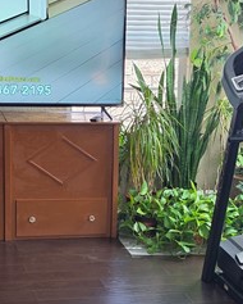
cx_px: 141
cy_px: 223
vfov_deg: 19.6
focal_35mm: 97
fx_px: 871
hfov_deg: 15.9
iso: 80
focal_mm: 6.5
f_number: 1.4
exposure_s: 1/180
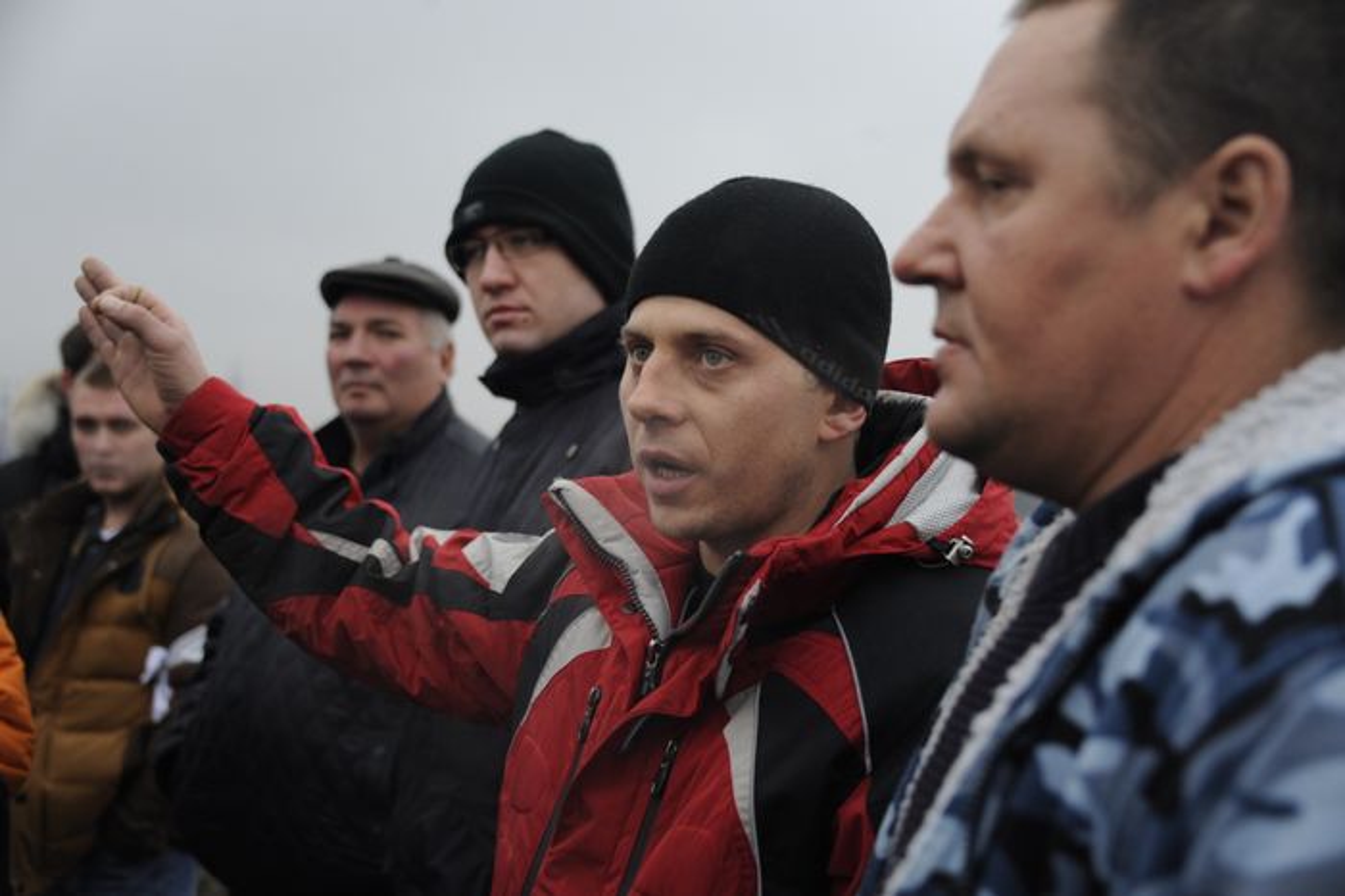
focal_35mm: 56
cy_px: 448
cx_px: 672
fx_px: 2091
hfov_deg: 35.7
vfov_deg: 24.2
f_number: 4.5
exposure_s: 1/160
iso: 800
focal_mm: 56
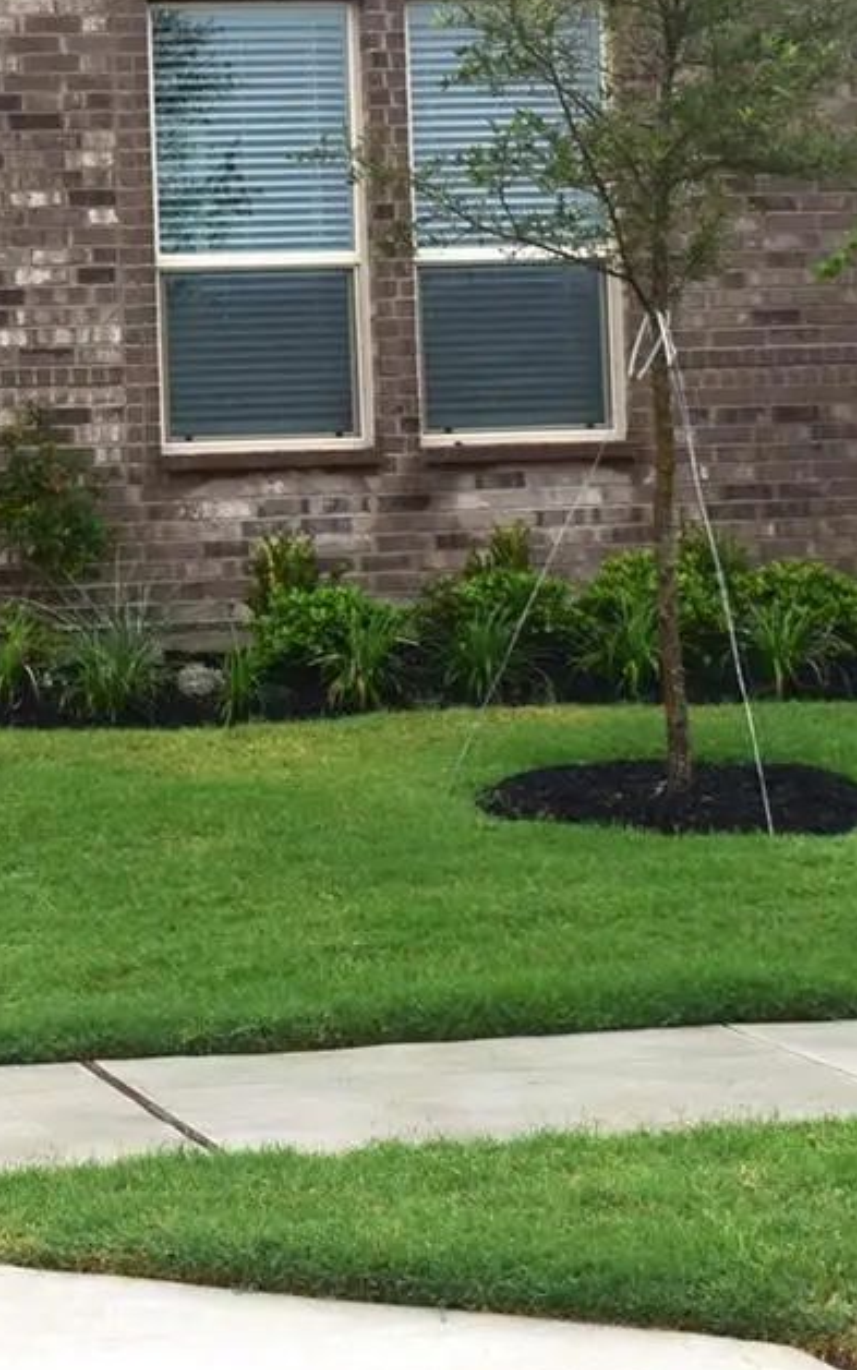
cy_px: 376
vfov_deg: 19.8
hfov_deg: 12.1
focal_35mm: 105
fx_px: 3908
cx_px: -257
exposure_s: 1/200
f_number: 10
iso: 250
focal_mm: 21
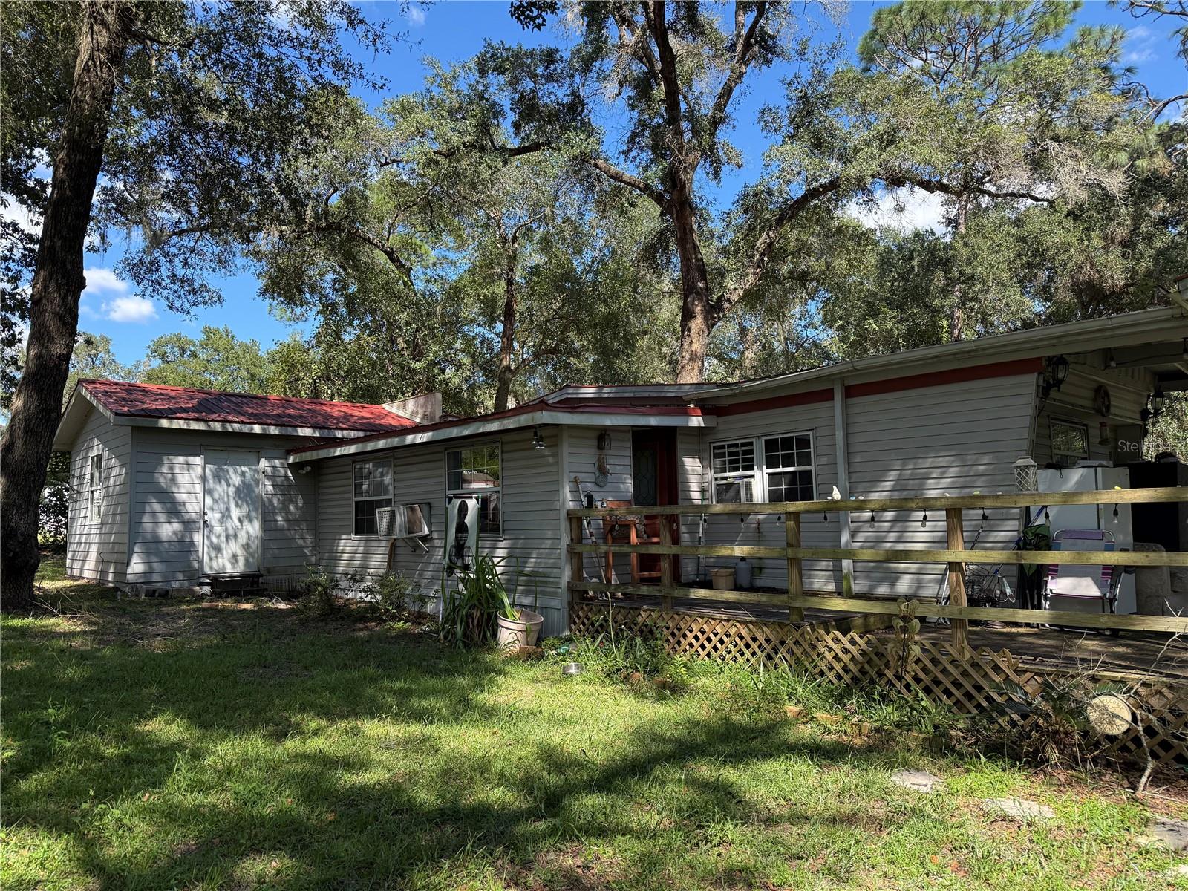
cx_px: 594
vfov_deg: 56.8
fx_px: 824
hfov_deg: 71.6
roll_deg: +1.3
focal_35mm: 24
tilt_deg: +5.1
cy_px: 446
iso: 100
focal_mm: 6.76
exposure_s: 1/1230
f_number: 1.78
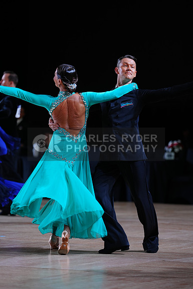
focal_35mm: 168
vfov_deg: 12.2
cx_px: 96
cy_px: 144
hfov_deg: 8.2
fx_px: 1350
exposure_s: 1/500
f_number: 2.8
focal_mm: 168
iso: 500
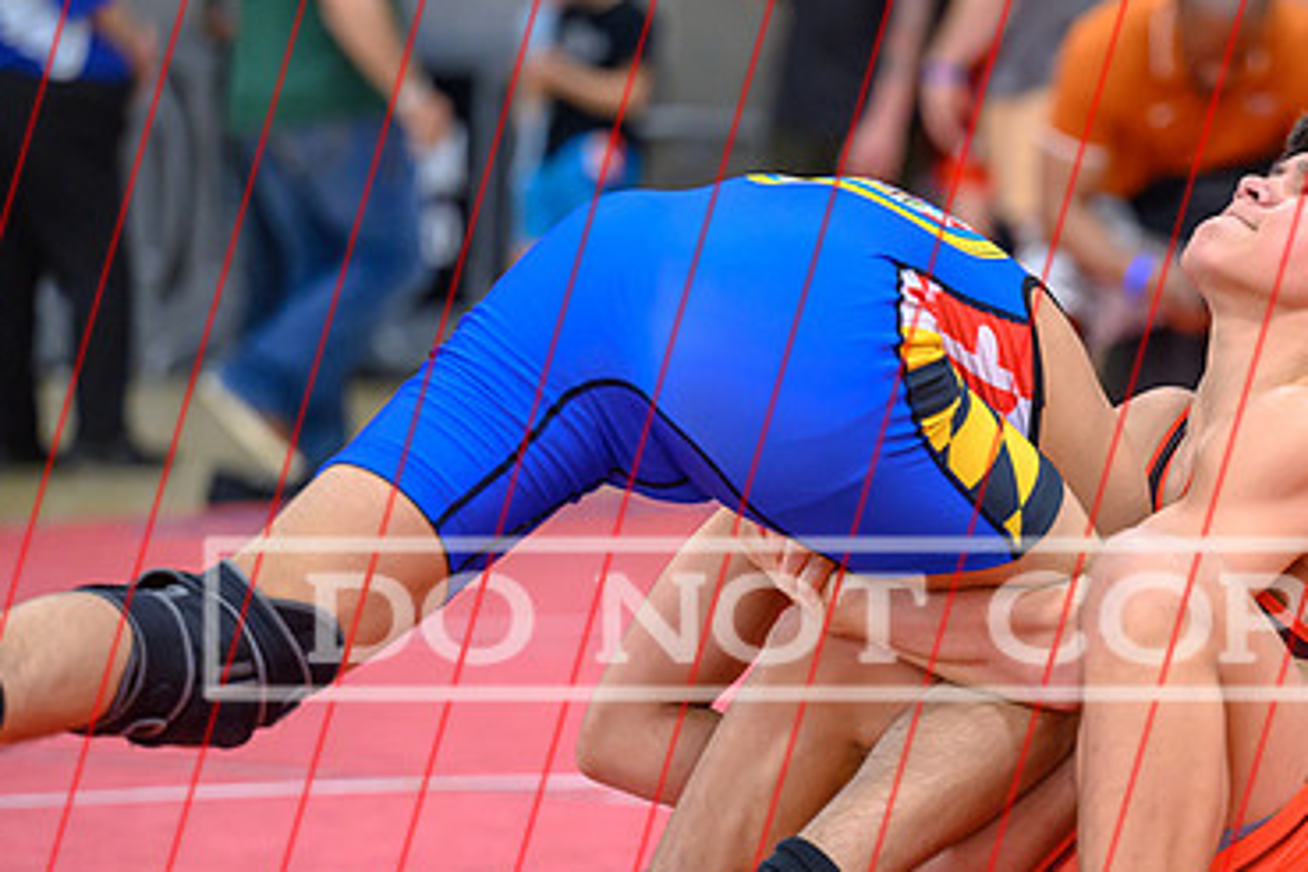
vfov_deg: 6.2
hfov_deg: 9.2
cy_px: 645
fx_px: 8065
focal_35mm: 222
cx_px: 1090
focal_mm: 115
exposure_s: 1/800
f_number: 2.8
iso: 3200
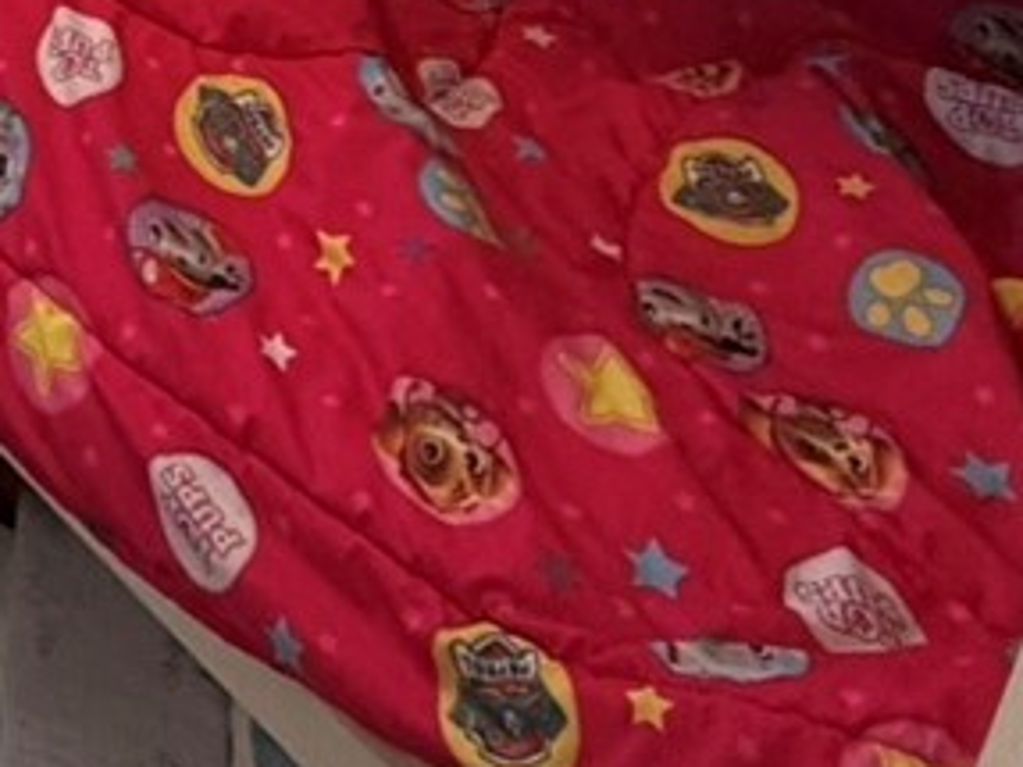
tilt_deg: -5.6
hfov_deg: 20.4
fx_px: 2304
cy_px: -1159
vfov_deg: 13.2
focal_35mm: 78
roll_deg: -1.5
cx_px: -631
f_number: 2.2
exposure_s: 1/60
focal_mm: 2.22
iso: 200
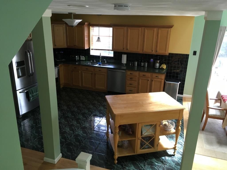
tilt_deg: -19.2
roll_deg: -1.6
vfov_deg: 48.2
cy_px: 85
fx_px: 190
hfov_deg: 61.7
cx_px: 114
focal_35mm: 29
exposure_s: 1/30
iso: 100
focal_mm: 4.15
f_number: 2.2
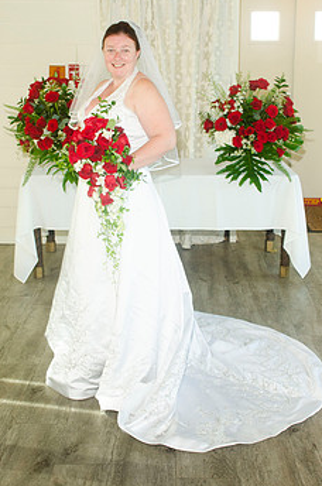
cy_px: 230
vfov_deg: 38.9
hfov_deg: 26.4
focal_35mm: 51
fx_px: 687
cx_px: 175
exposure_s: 1/80
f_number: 5.6
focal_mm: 26
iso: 400
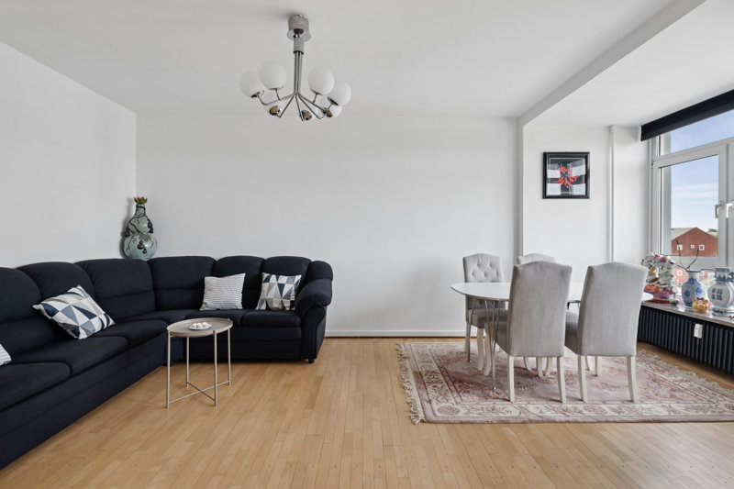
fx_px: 367
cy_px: 244
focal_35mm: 18
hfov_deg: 90.0
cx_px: 367
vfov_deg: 67.4
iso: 160
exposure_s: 1/13
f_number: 9
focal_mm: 18
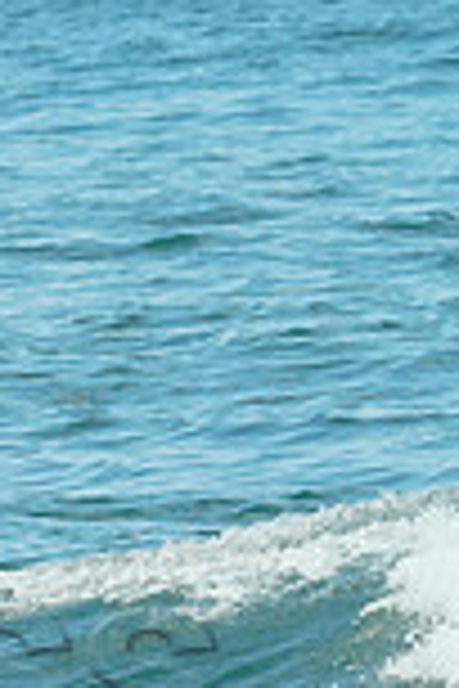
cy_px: 641
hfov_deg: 0.9
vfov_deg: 1.4
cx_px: -832
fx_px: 29029
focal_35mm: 1518
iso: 2000
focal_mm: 400
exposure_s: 1/1250
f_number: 9
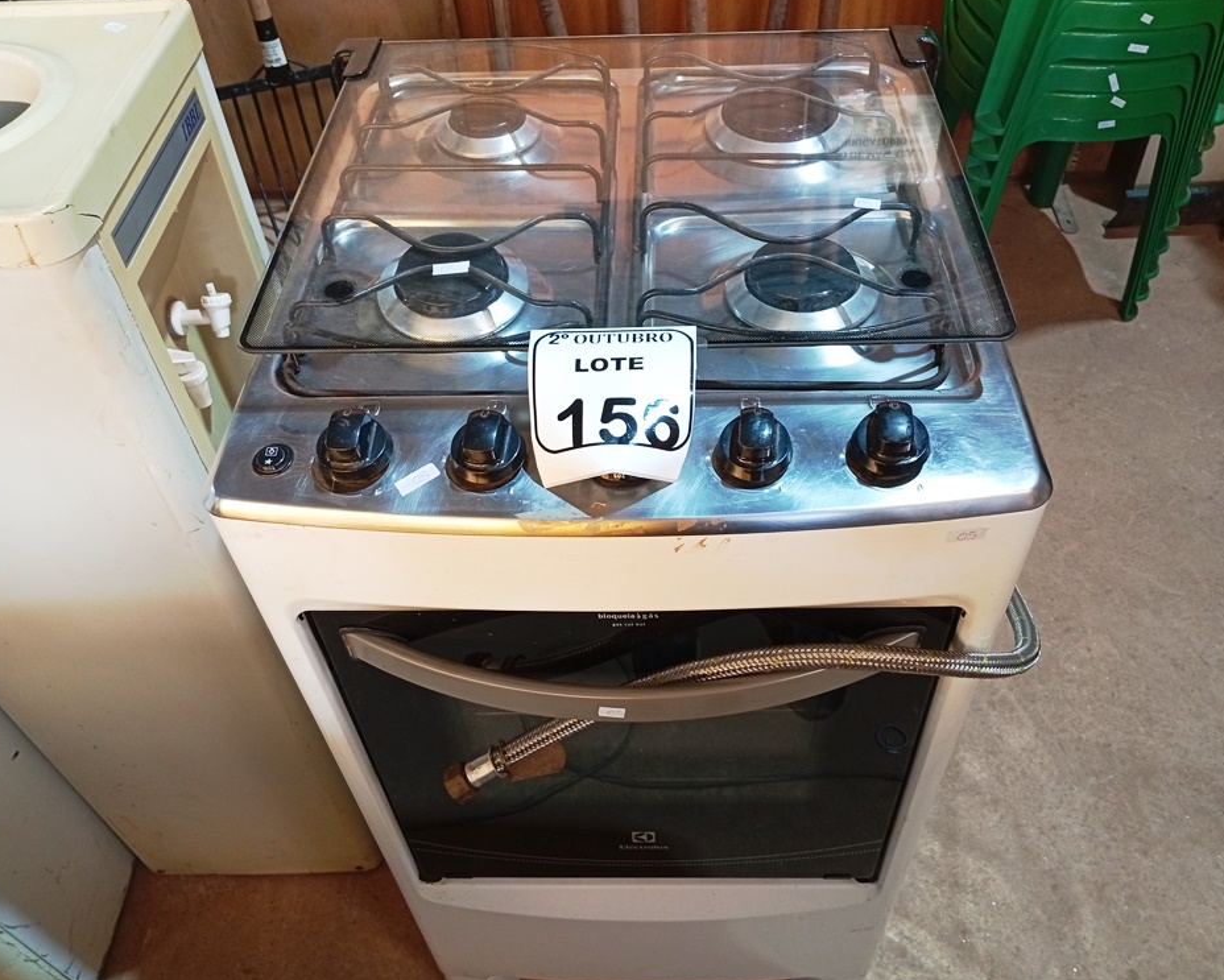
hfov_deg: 60.4
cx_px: 640
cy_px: 500
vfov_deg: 50.0
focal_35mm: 29
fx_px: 1051
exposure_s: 1/30
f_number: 1.8
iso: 454
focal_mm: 3.98
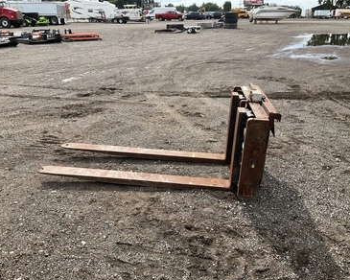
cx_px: 173
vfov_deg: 47.1
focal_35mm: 31
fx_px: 321
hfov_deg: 57.2
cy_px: 143
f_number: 1.8
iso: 25
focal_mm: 3
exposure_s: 1/869
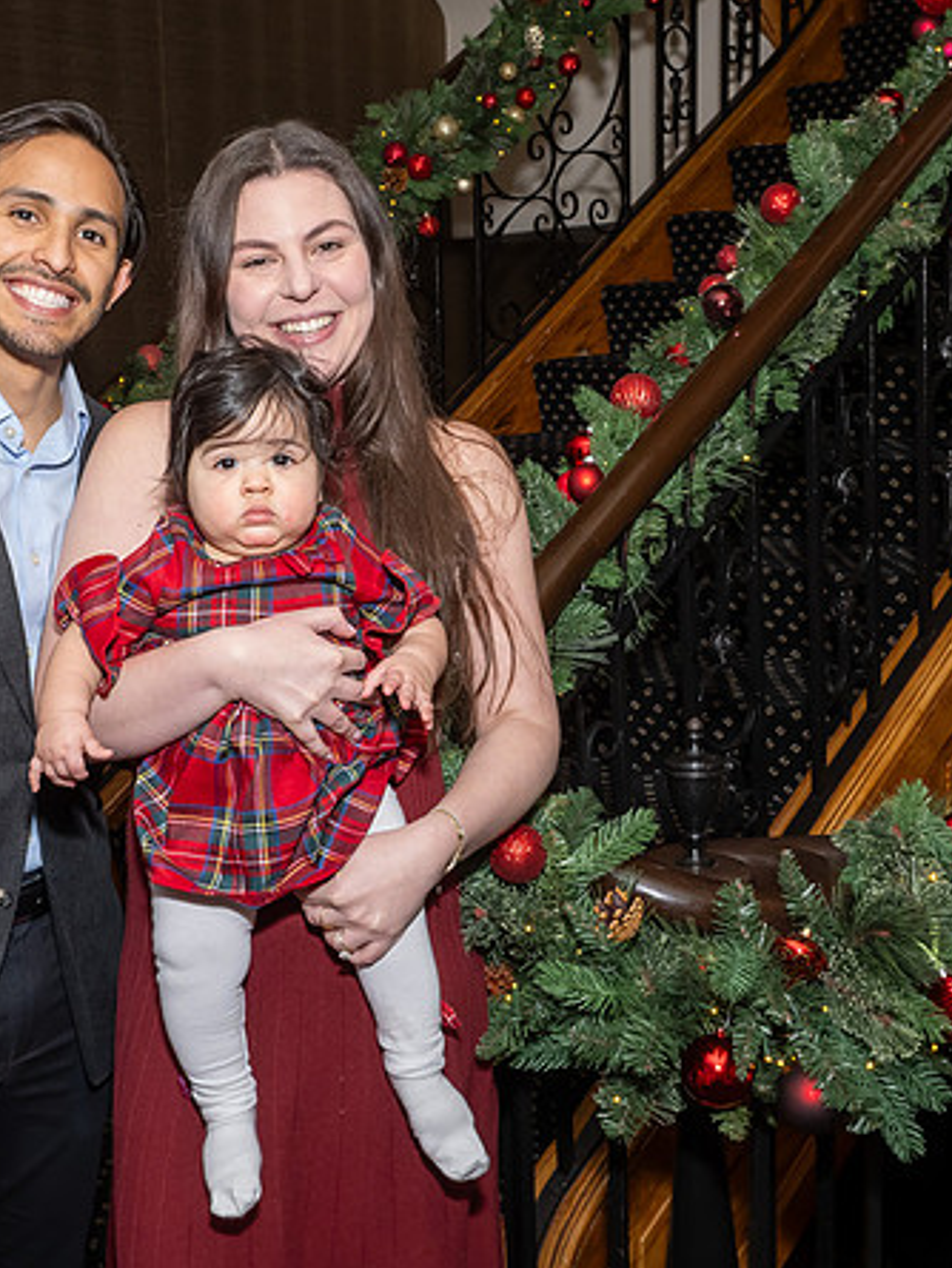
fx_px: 1613
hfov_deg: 32.8
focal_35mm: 44
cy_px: 602
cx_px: 369
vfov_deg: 42.9
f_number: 8
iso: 800
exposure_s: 1/250
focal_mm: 18
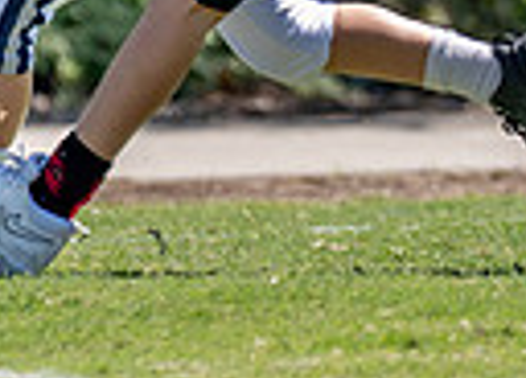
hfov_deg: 1.3
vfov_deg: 0.9
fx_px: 23249
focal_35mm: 1553
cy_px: -400
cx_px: 280
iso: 100
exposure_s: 1/1250
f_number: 2.8
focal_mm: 200
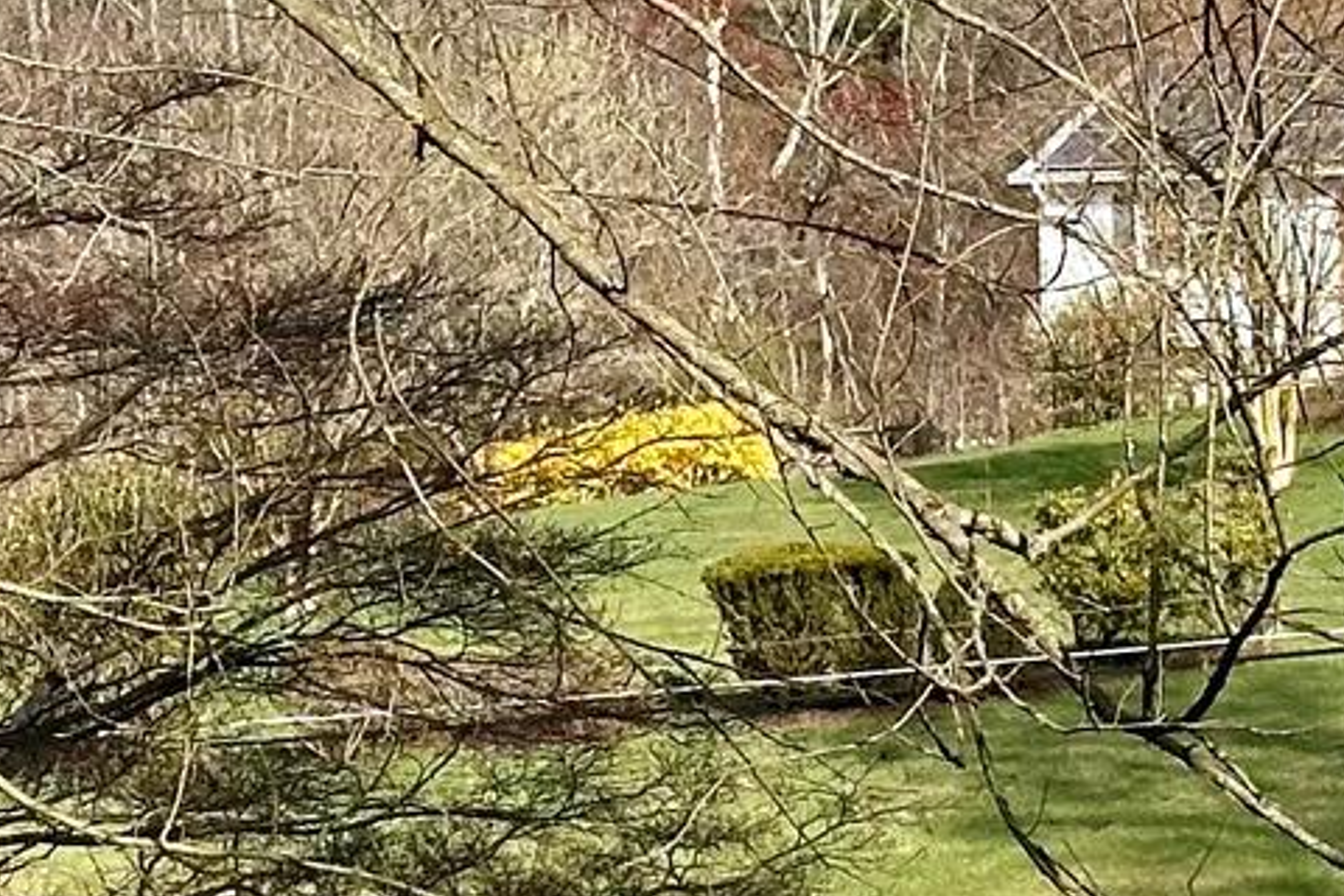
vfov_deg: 6.4
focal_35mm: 213
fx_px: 7951
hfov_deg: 9.6
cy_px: 302
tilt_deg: -0.4
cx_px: 314
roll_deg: +0.7
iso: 64
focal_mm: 6.86
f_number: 1.78
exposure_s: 1/2469
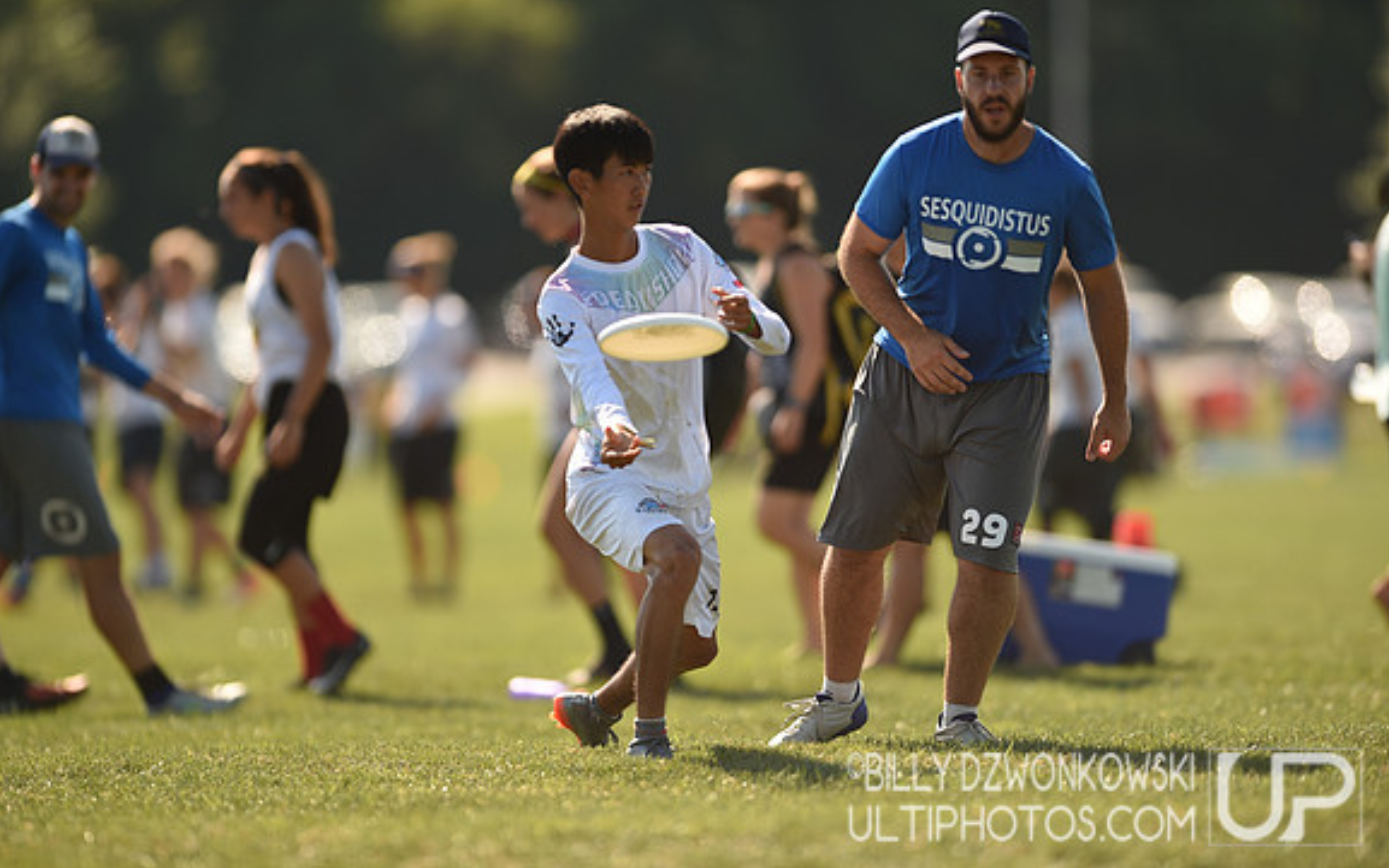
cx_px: 693
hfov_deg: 5.1
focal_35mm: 409
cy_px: 408
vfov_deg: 3.2
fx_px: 15487
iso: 100
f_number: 3.2
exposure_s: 1/1000
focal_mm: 400
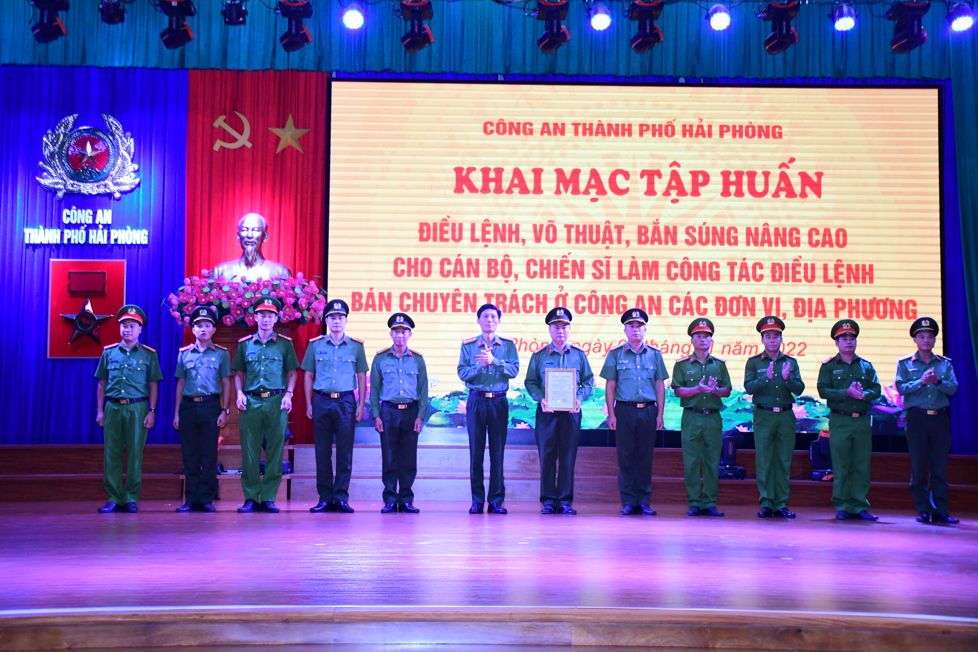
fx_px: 1304
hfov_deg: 41.1
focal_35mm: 48
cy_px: 326
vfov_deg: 28.1
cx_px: 489
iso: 2000
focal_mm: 32
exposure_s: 1/200
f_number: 4
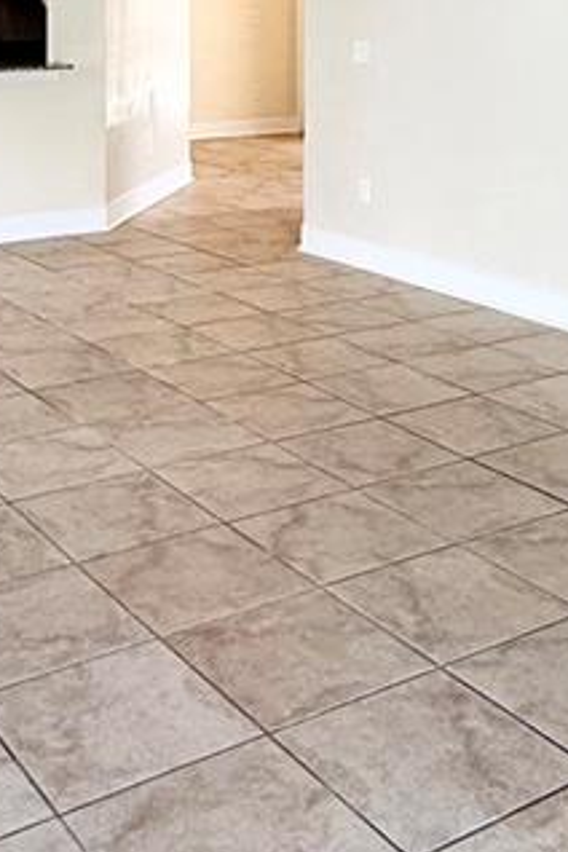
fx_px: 1302
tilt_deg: -0.6
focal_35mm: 55
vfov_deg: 33.1
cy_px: -5
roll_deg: -0.4
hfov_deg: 24.6
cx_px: 265
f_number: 2.2
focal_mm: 2.22
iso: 100
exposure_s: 1/120
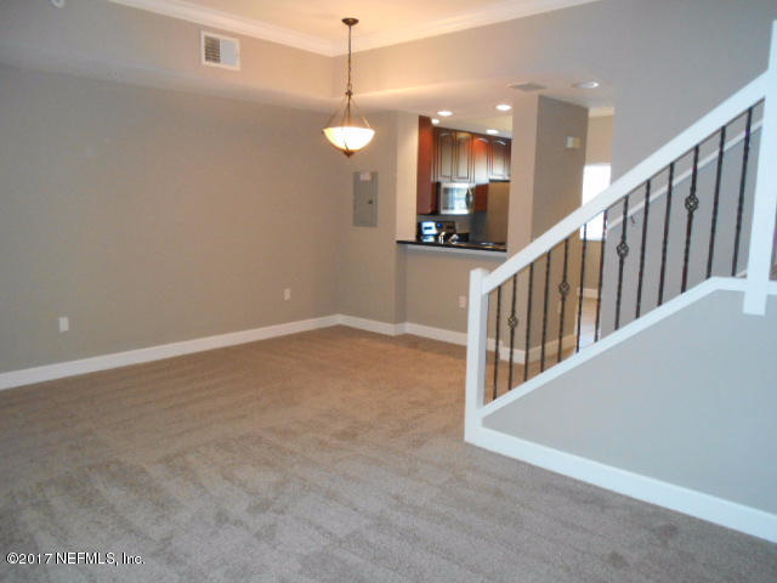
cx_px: 388
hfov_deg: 67.3
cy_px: 292
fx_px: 584
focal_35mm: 26
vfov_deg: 53.1
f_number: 3.2
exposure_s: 1/25
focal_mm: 4.6
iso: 400
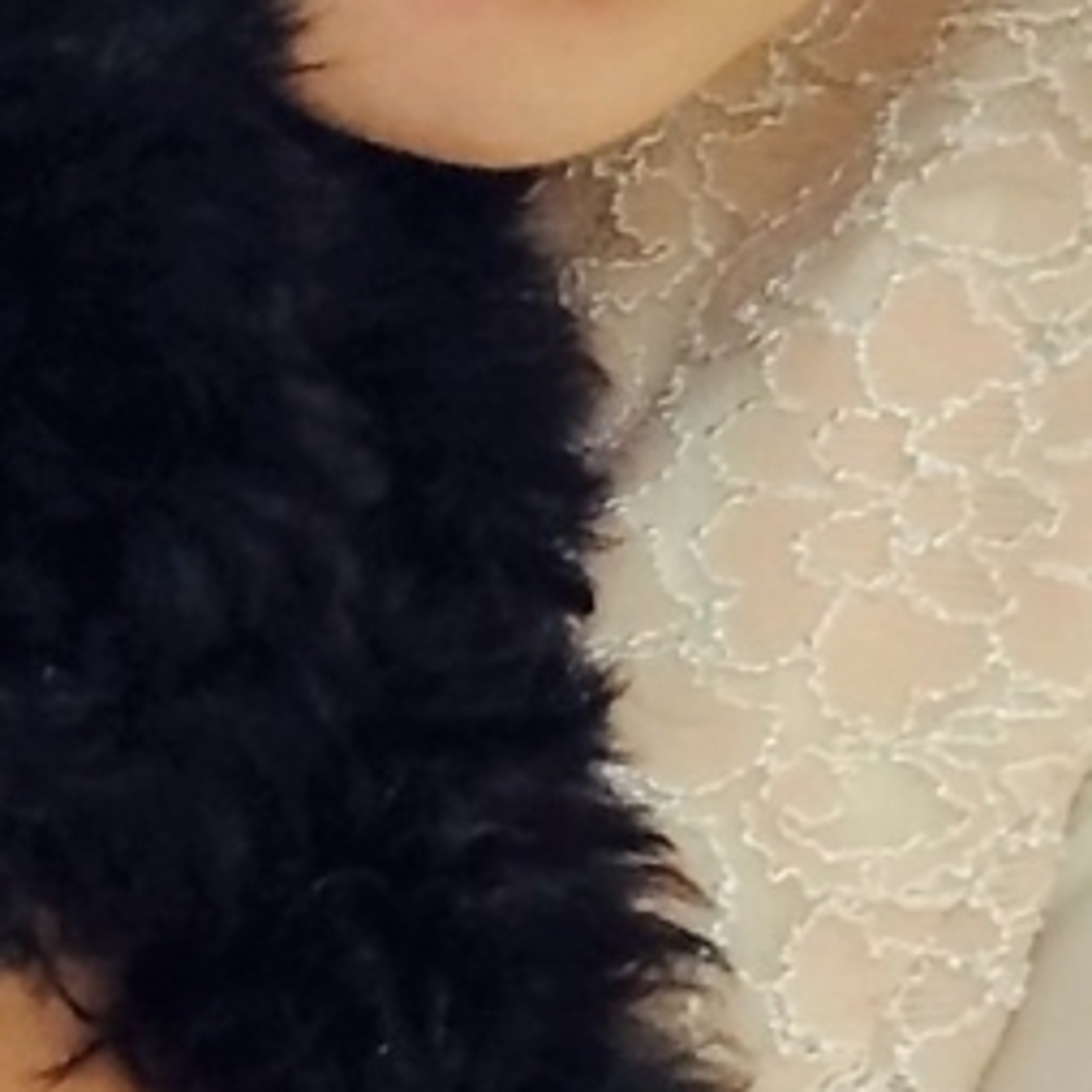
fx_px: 3819
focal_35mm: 107
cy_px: 662
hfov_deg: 16.1
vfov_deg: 16.3
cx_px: 155
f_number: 2.2
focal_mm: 4.12
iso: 80
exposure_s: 1/30
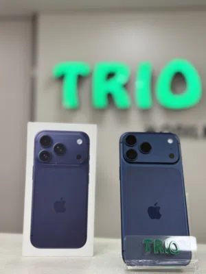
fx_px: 381
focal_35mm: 48
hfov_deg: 30.3
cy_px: 137
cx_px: 103
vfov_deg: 39.7
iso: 100
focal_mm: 6.76
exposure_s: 1/300
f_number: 1.78
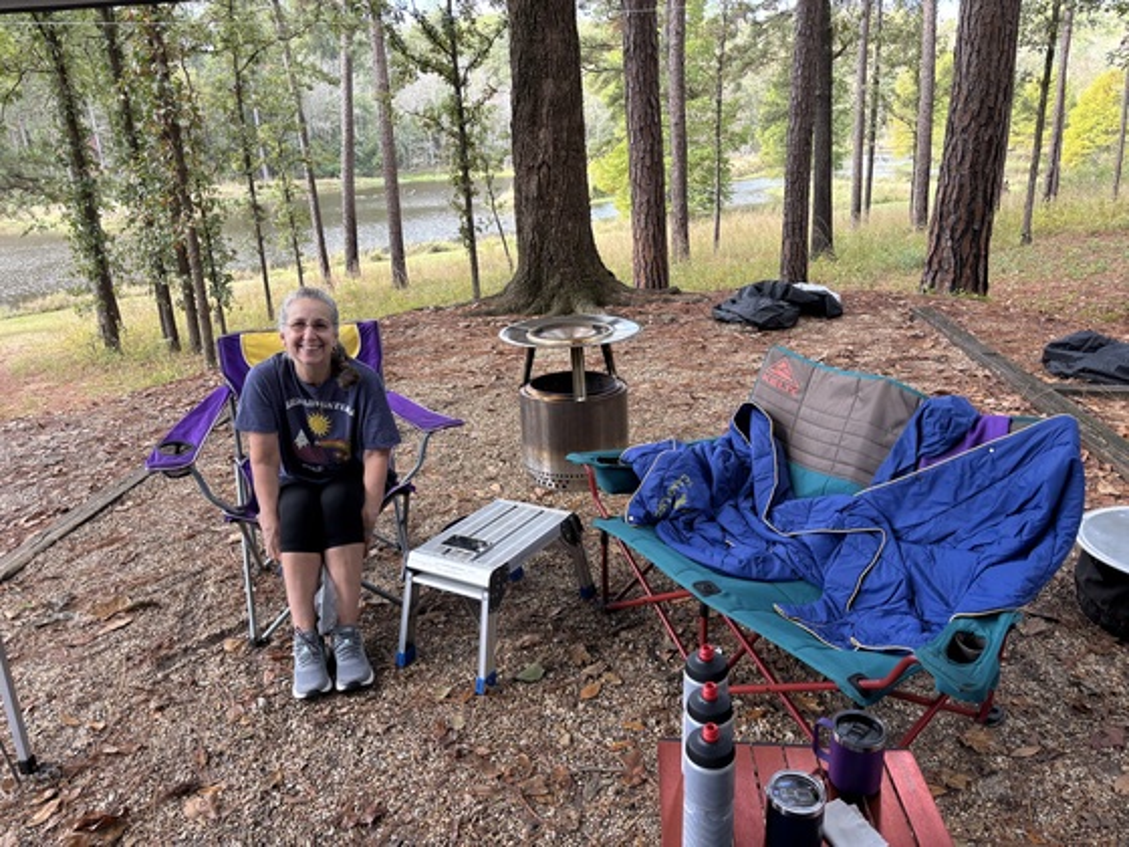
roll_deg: +3.2
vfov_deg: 53.1
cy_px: 424
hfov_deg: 67.3
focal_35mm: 26
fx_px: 848
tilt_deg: -18.2
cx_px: 564
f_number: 1.6
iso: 32
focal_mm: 5.96
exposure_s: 1/136
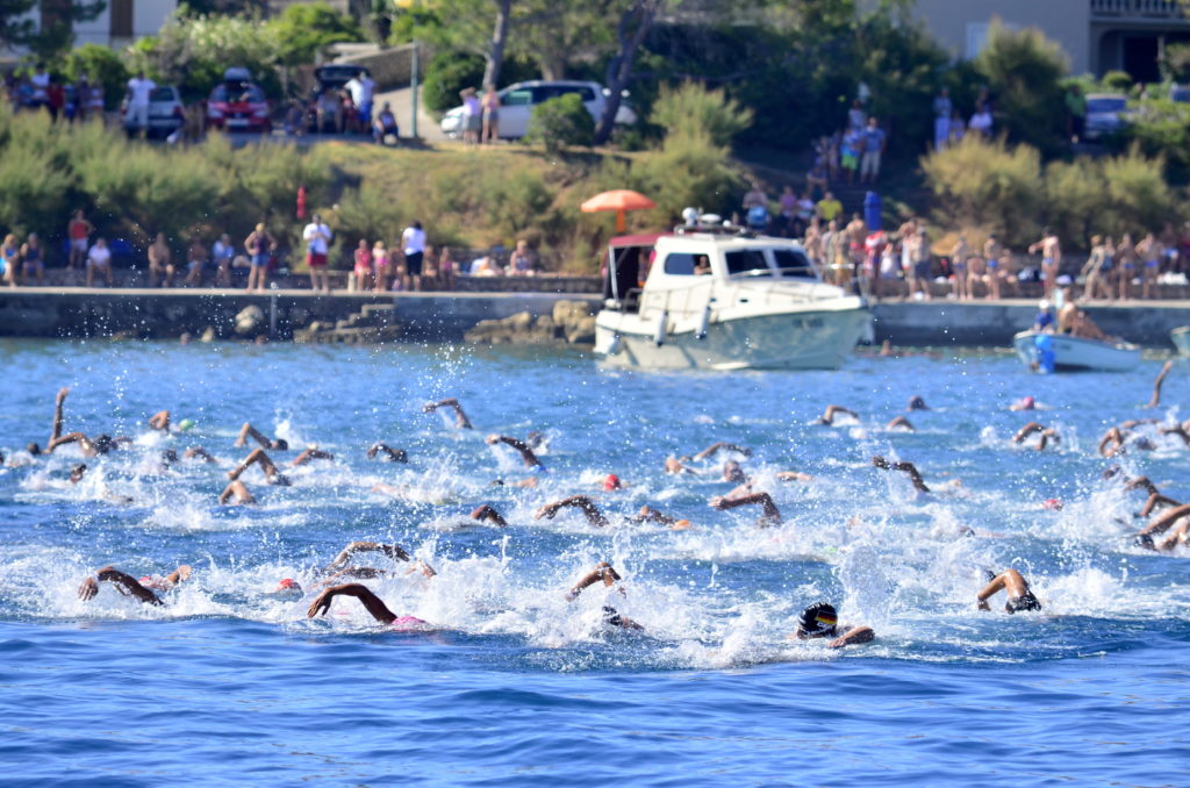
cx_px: 595
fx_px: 11874
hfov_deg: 5.7
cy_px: 394
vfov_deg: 3.8
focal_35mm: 360
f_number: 7.1
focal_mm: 240
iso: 320
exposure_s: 1/1000
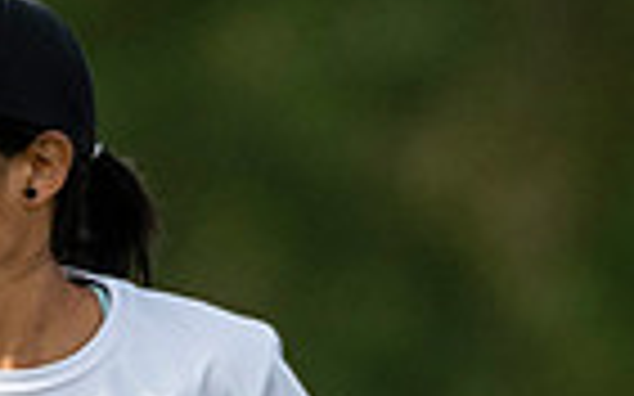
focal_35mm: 3778
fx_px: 65252
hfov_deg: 0.6
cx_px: 212
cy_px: 1070
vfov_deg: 0.3
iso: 360
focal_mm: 400
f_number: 4
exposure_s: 1/1000
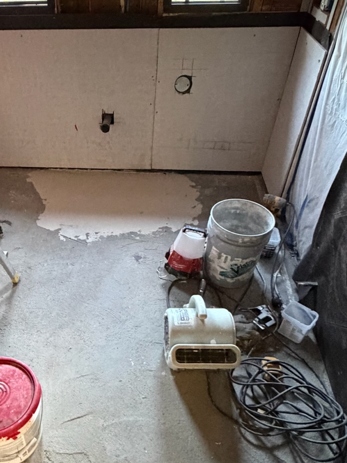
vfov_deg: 58.0
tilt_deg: -43.4
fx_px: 414
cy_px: 273
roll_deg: +3.1
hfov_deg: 44.3
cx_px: 96
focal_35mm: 31
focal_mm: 2.22
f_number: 2.2
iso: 1250
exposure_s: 1/40
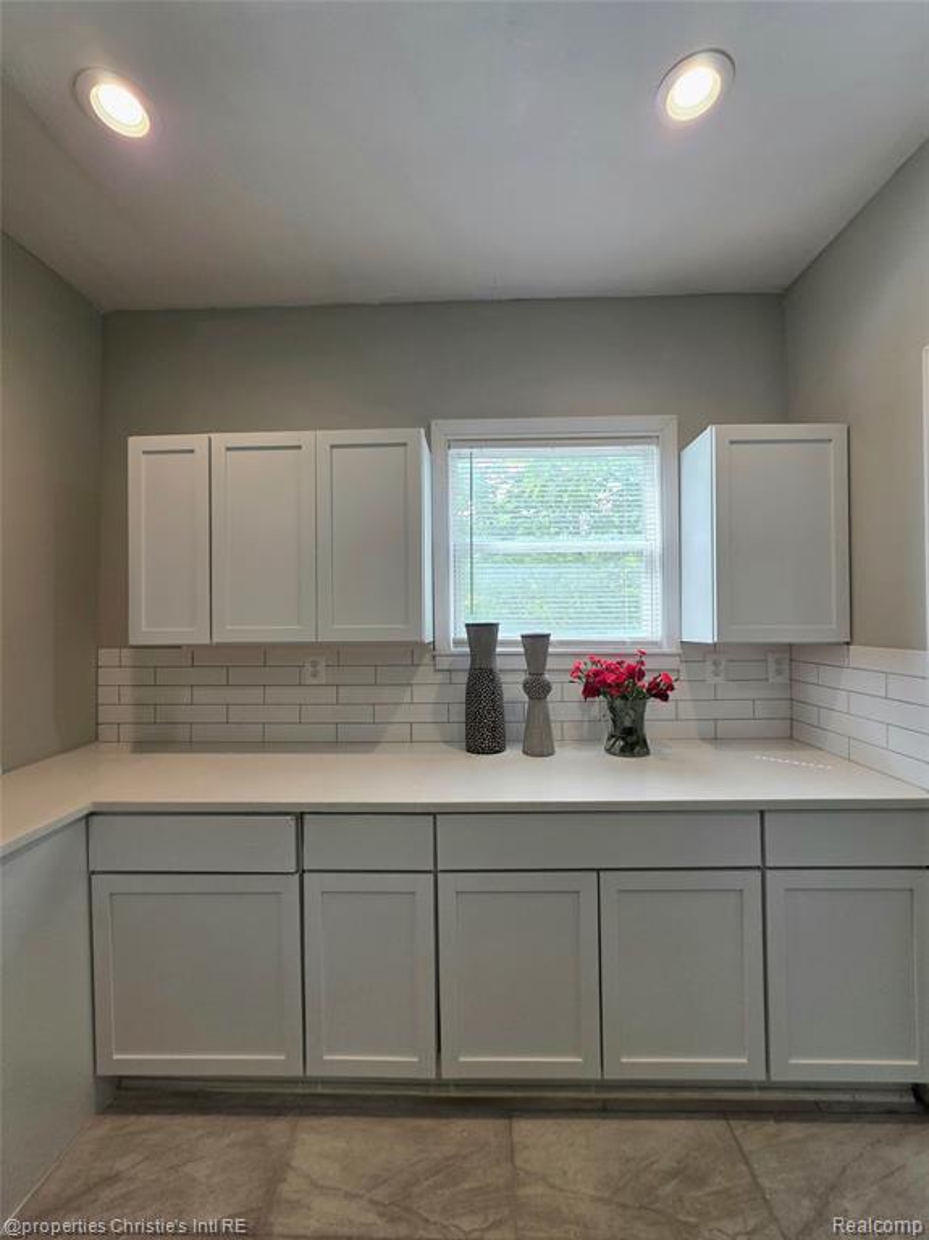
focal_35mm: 13
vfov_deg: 106.2
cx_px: 464
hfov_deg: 89.9
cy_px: 620
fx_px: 466
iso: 64
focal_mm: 2.2
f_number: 1.9
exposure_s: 1/120
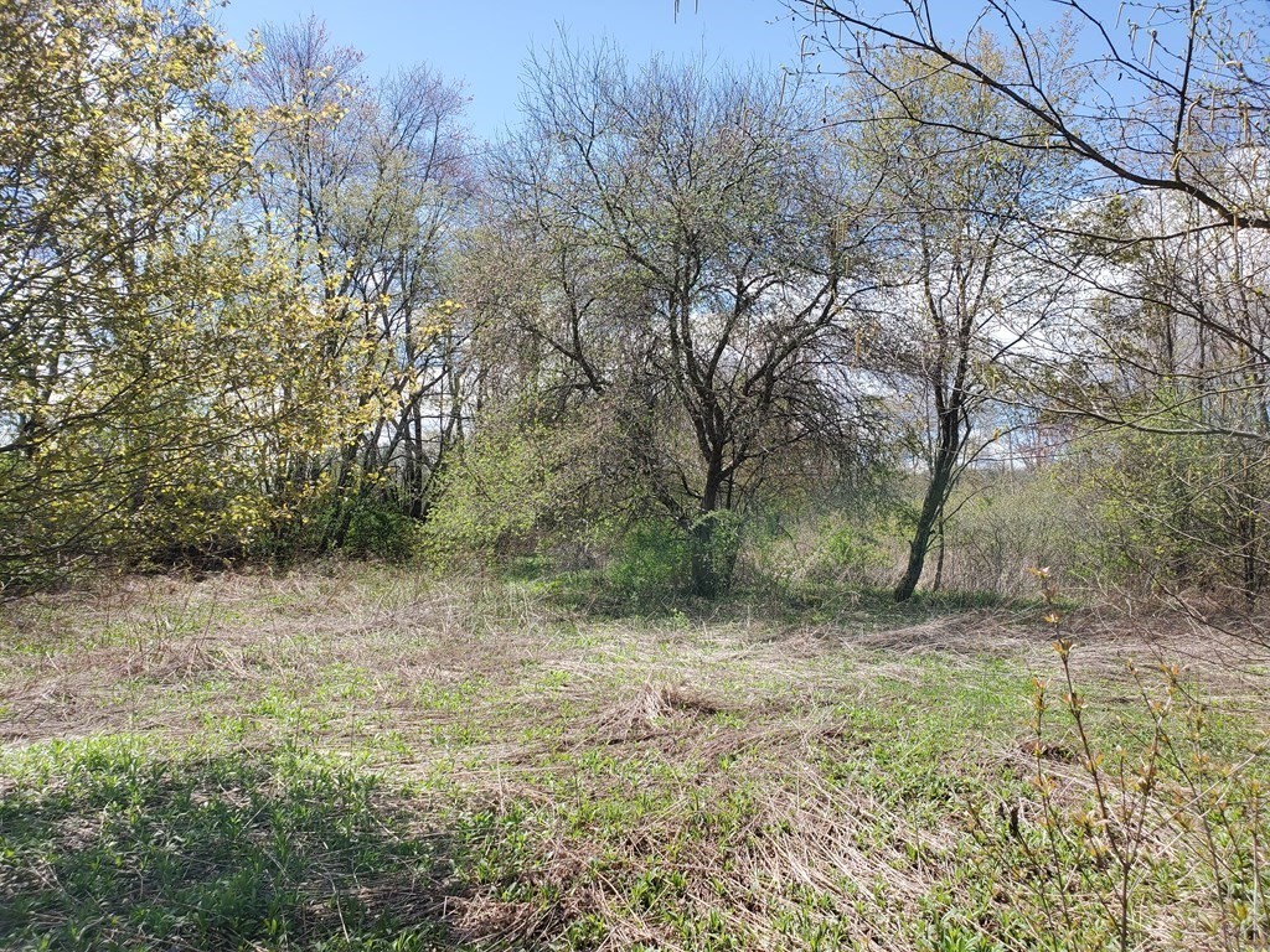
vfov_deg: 53.1
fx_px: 954
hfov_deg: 67.3
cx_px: 635
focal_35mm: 26
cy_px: 476
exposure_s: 1/929
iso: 50
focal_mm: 4.3
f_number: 2.4
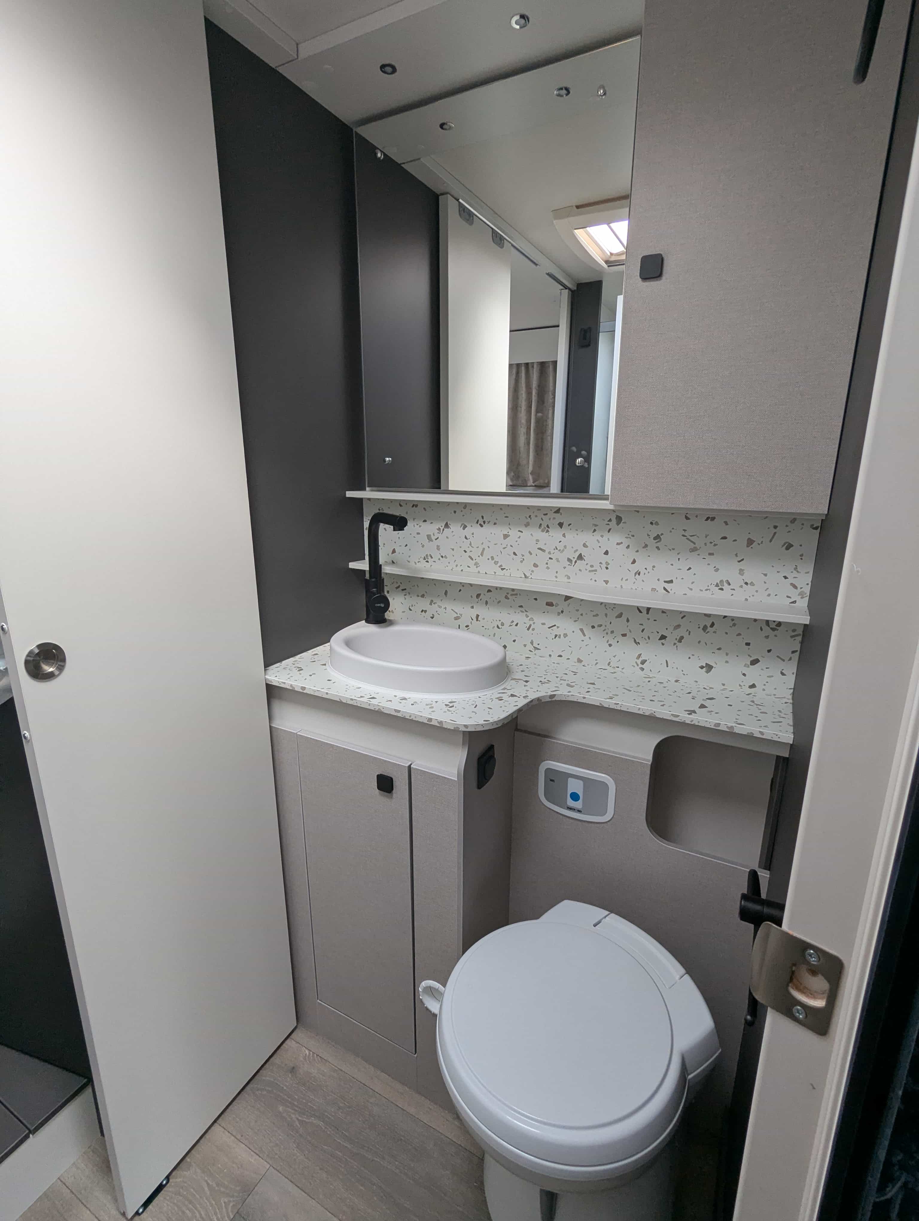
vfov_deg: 94.4
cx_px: 460
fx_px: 565
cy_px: 610
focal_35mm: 16
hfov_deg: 78.2
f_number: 2.2
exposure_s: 1/58.6
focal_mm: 2.35
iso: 118
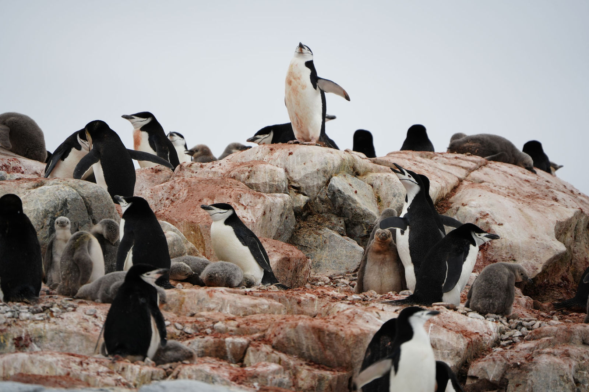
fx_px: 6543
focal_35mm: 400
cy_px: 196
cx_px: 294
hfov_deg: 5.2
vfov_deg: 3.4
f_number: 6.3
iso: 200
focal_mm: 400
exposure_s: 1/500
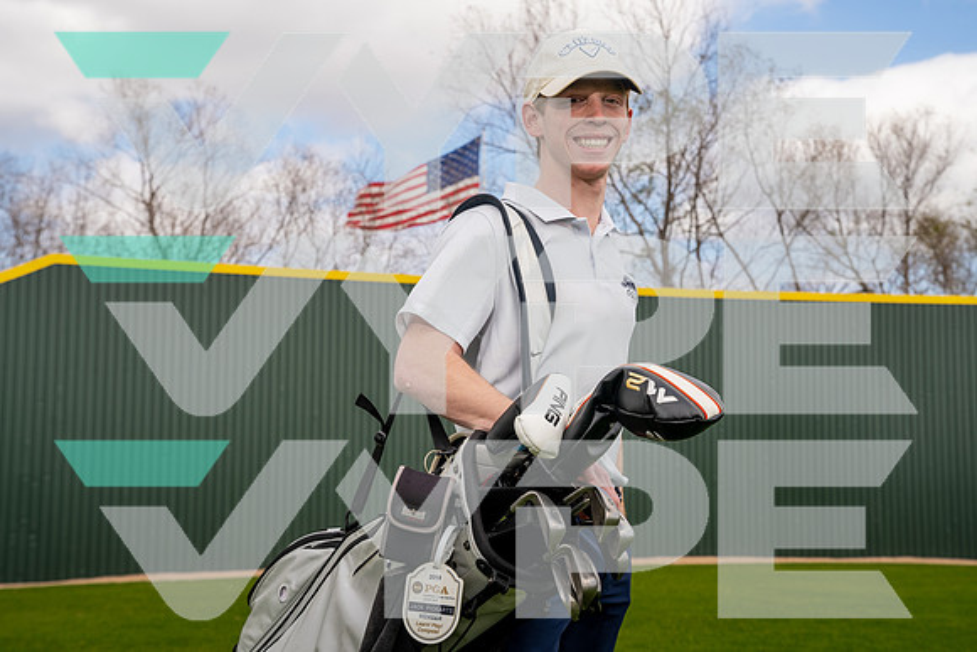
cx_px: 504
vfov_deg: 22.3
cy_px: 336
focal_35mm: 61
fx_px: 1651
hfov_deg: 33.0
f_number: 8
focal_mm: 59
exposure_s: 1/125
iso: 100
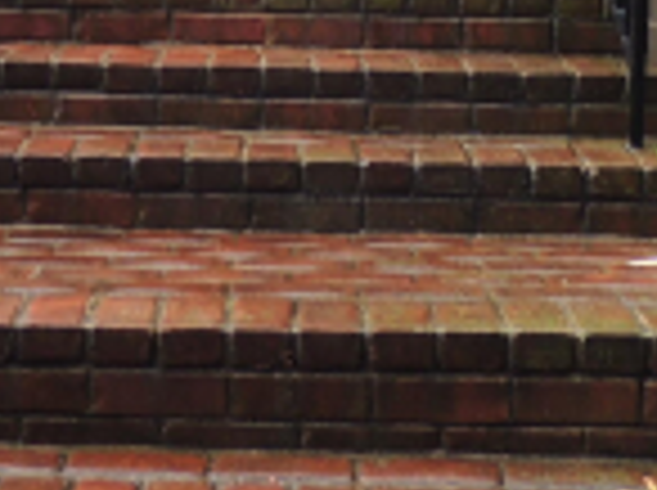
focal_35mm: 110
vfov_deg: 12.2
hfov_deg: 17.9
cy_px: -418
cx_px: 259
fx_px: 2084
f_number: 3
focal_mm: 4.3
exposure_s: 1/30
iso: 140
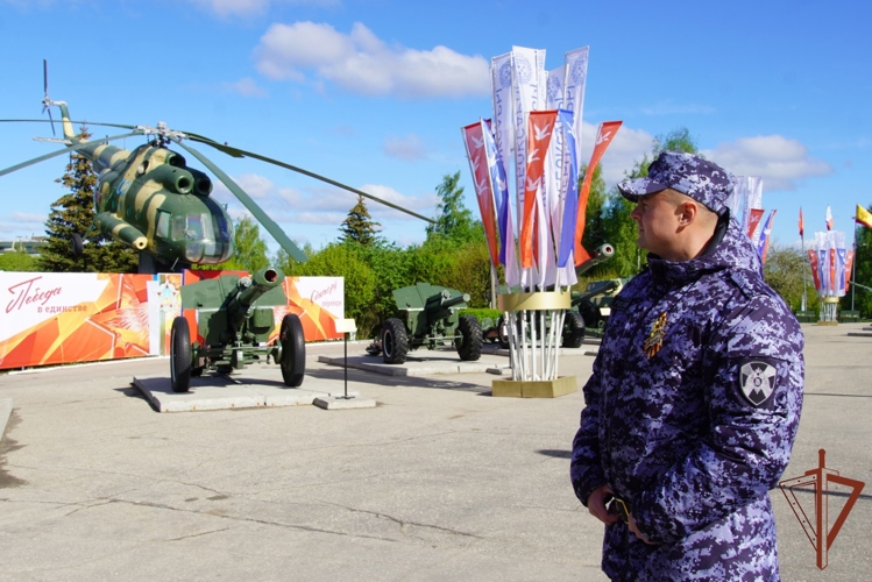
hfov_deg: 51.3
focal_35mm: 38
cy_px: 291
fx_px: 909
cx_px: 436
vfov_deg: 35.5
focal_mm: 25
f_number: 11
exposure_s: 1/125
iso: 100
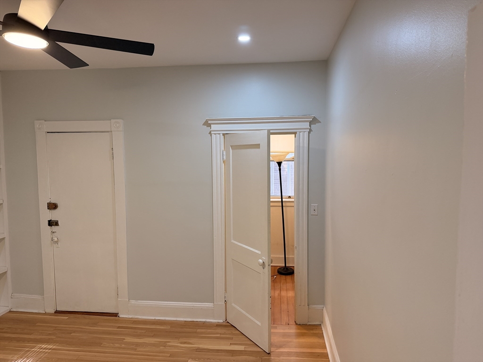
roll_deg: +0.2
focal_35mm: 24
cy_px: 181
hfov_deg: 71.6
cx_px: 242
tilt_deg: -3.1
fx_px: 335
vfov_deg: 56.8
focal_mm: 6.76
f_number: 1.78
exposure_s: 1/141
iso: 200
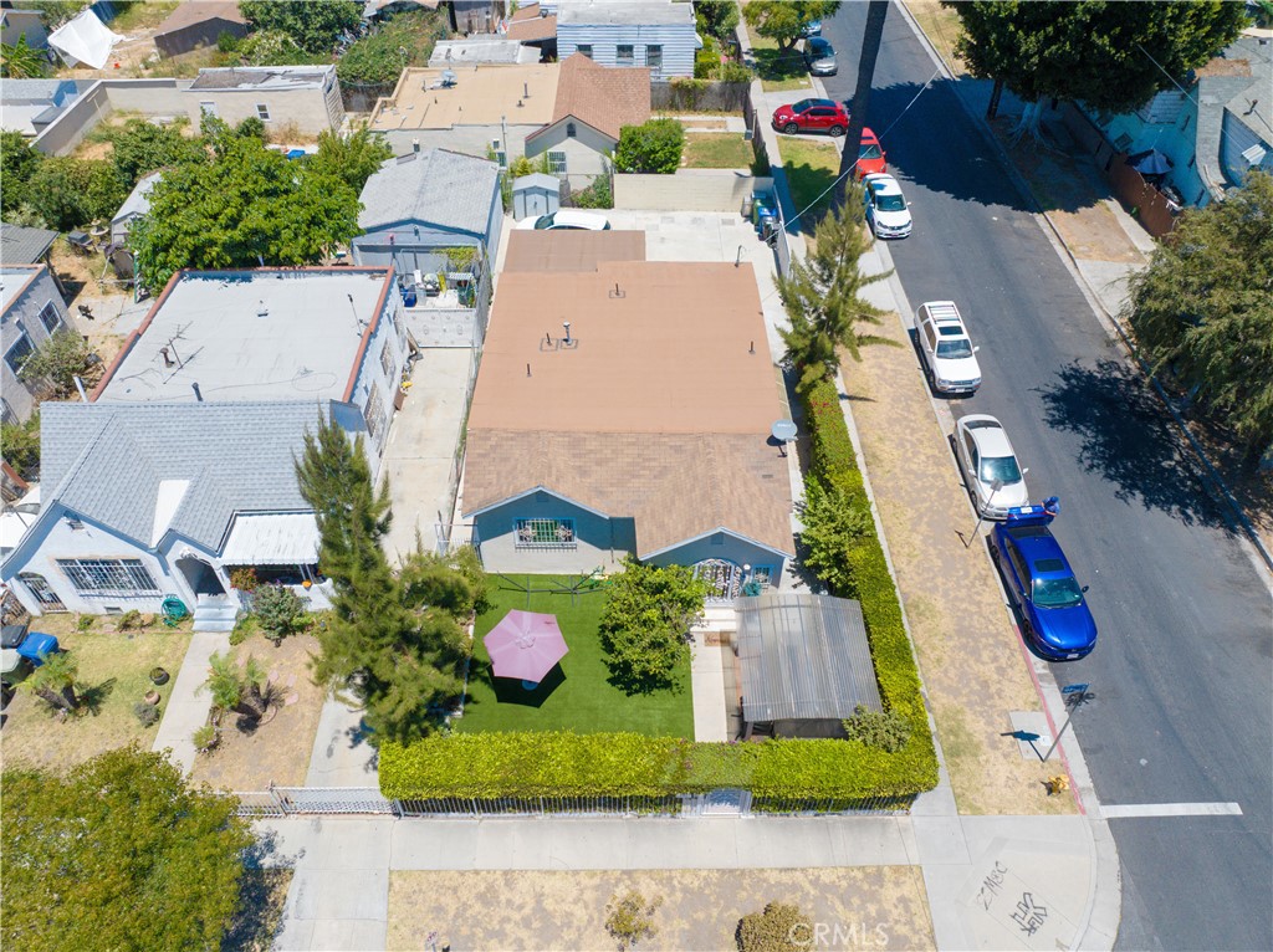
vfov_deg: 56.7
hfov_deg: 71.6
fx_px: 882
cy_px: 476
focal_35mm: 24
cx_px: 636
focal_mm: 12.29
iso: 100
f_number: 2.8
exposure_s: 1/1600
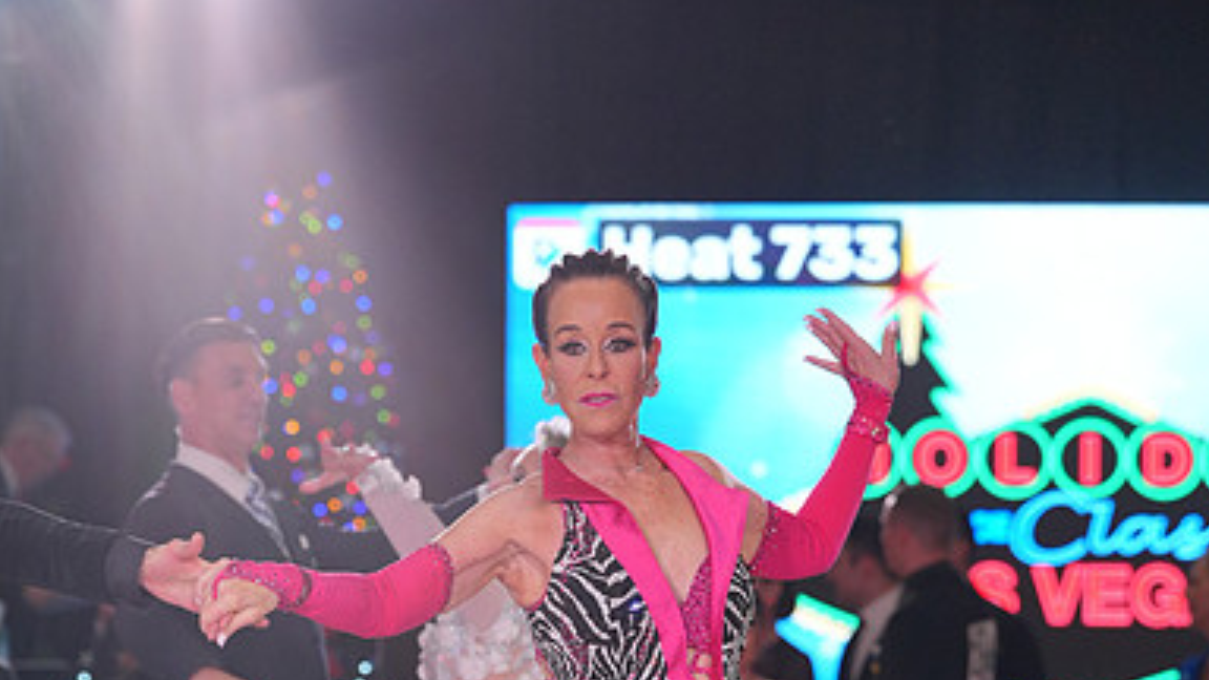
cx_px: 606
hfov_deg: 12.0
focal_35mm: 179
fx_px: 5738
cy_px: 907
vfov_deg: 6.7
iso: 1600
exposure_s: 1/500
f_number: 4
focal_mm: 113
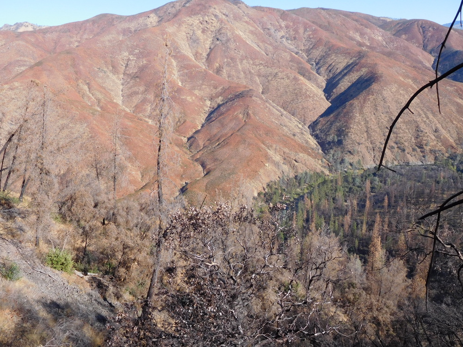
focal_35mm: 30
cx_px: 224
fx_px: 401
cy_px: 163
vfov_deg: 46.8
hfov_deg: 60.0
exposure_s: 1/800
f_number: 3.5
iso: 125
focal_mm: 5
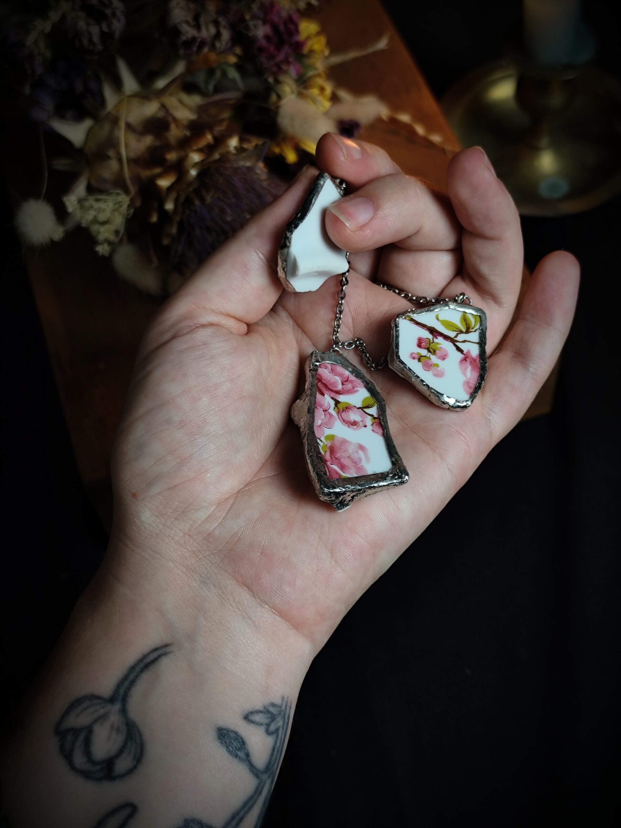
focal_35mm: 46
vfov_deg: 41.2
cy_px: 414
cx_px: 310
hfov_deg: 31.5
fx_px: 1101
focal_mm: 6.19
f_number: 1.65
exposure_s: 1/50
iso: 160
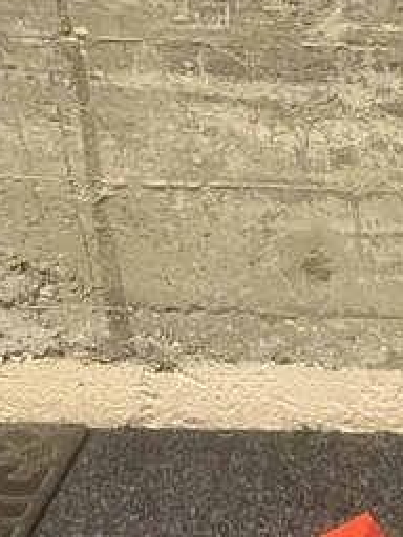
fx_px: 1739
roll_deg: -1.9
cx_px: 697
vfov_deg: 15.4
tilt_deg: -38.5
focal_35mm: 112
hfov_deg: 12.2
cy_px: 940
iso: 250
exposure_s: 1/33
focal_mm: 3.99
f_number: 1.8
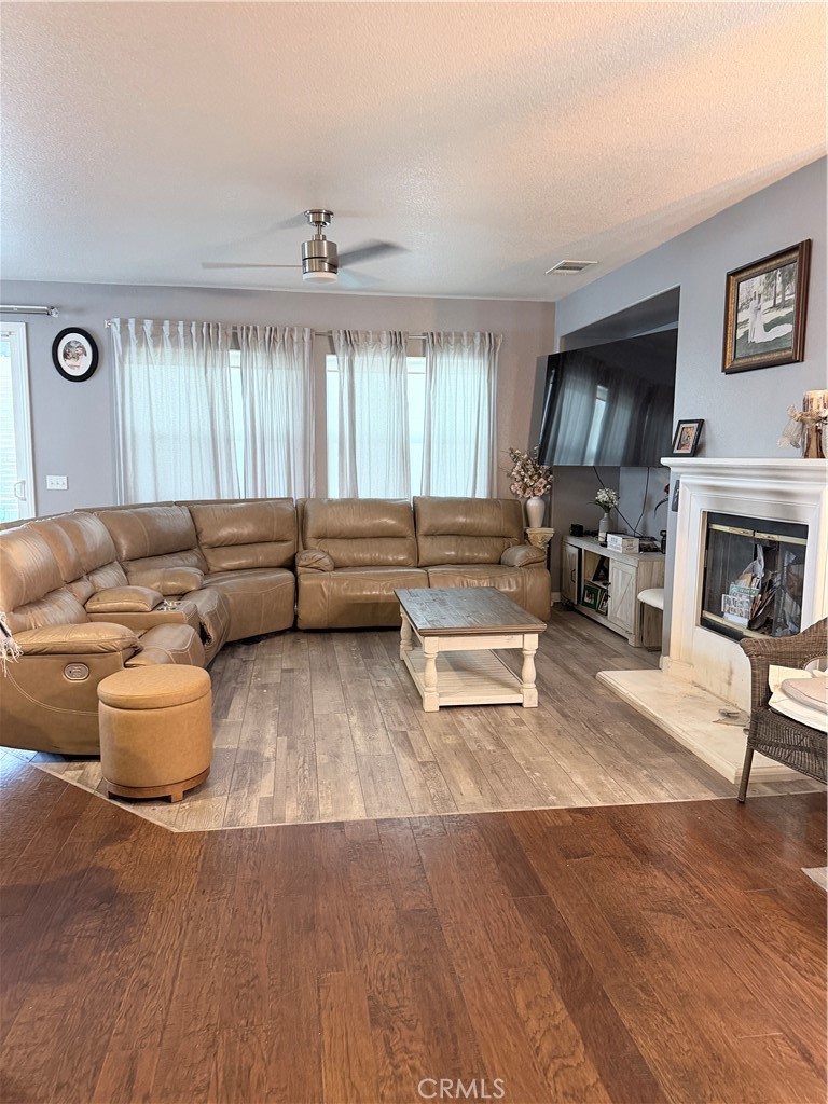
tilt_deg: -8.2
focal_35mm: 24
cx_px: 414
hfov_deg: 56.8
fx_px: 765
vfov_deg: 71.6
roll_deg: -0.7
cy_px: 552
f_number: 1.78
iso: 400
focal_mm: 6.76
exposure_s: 1/60
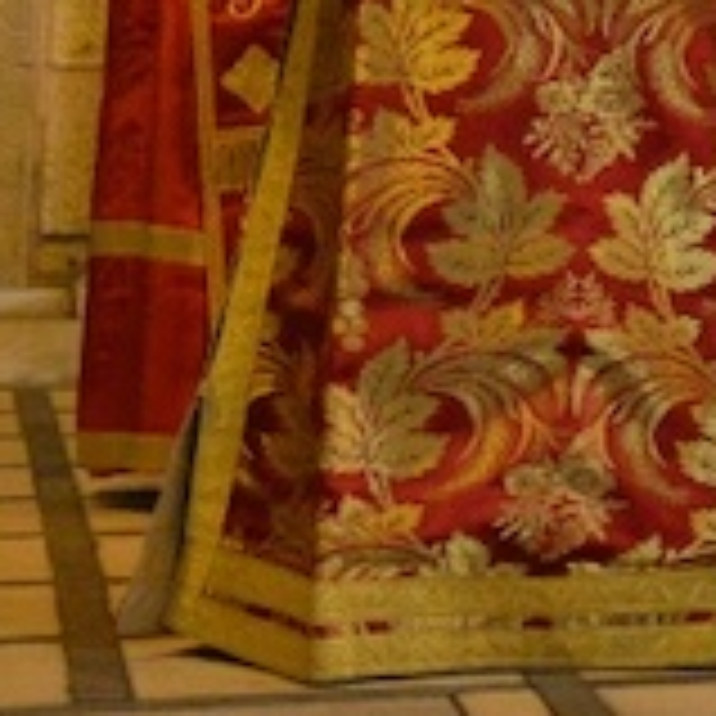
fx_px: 3909
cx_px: 1427
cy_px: -288
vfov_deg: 10.2
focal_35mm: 167
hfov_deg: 9.7
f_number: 4
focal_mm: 27
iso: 1600
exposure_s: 1/60
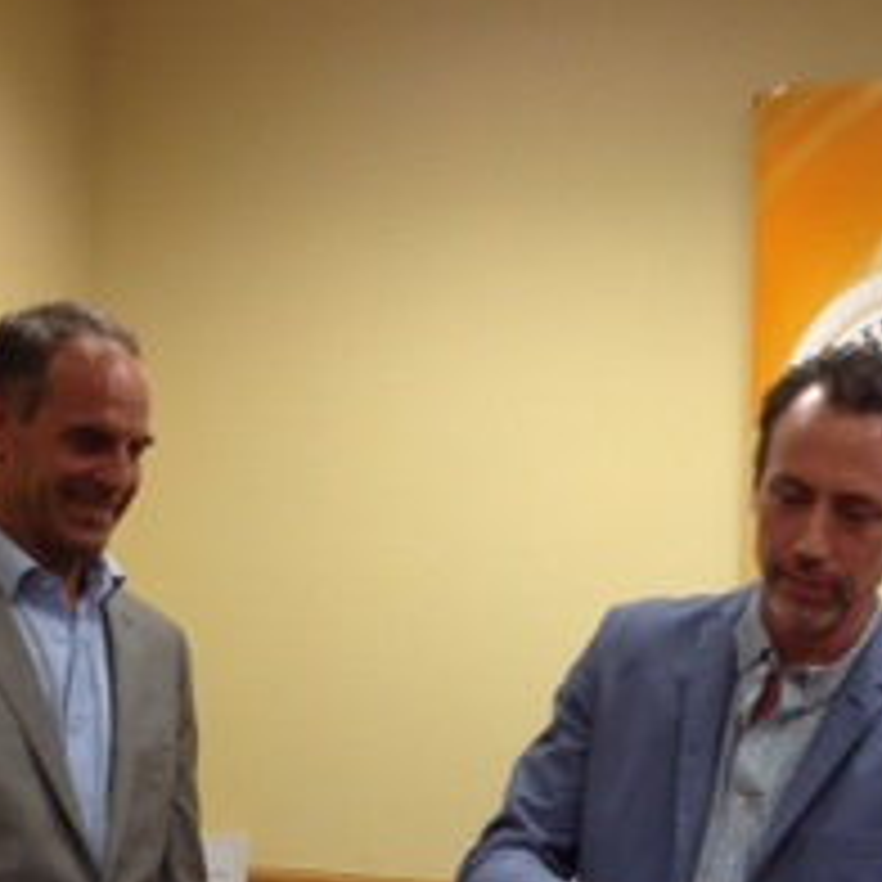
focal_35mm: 101
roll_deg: -1.6
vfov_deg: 16.7
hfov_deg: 17.1
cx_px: 666
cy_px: 972
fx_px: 2912
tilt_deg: -7.2
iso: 50
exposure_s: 1/20
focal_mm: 4.28
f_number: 2.4
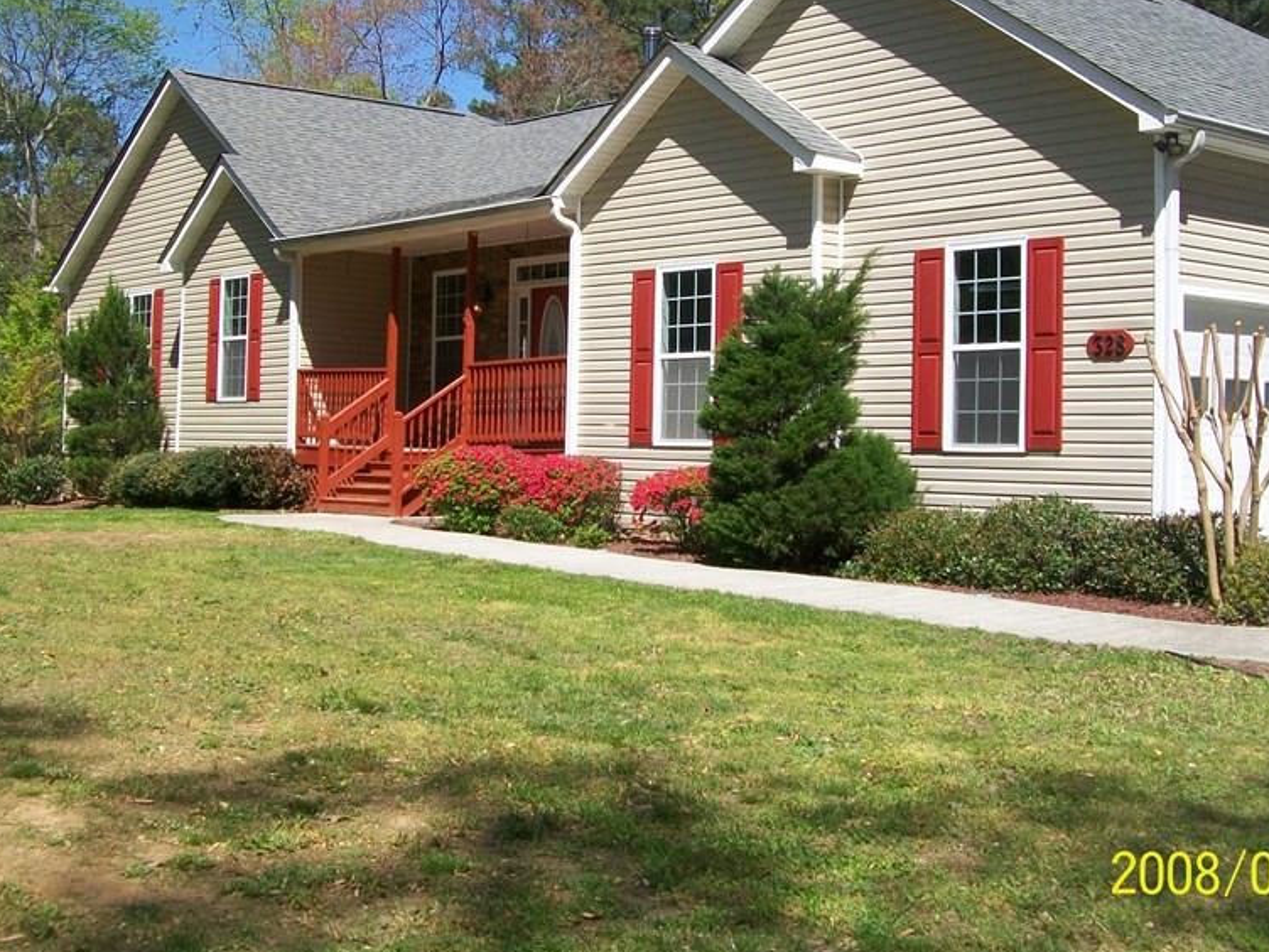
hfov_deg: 38.9
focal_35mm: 49
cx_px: 611
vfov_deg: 29.6
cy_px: 370
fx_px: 1796
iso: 64
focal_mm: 6
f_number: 4.8
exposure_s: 1/400
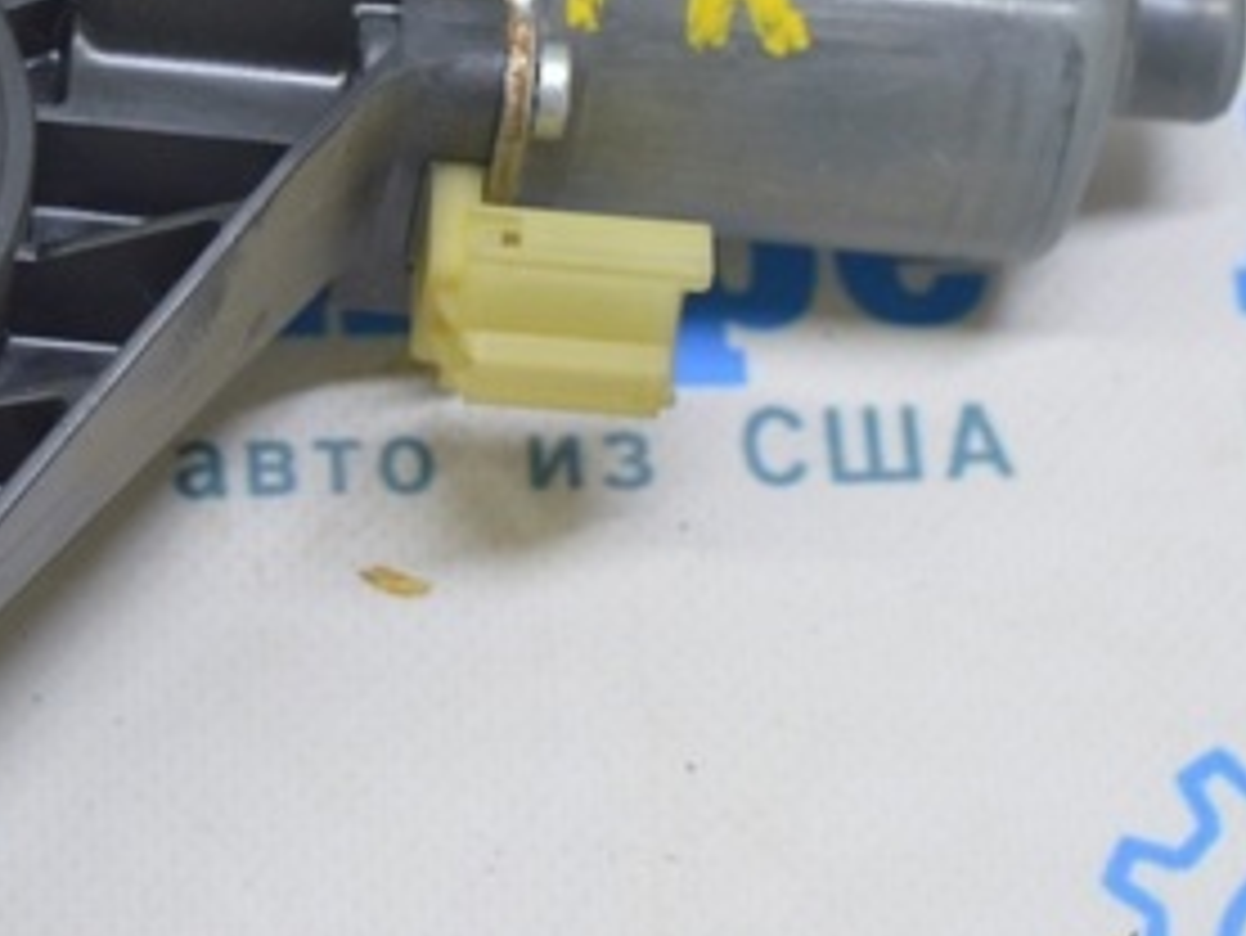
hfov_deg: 14.7
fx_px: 4789
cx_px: 99
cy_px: 7
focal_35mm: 133
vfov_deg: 11.1
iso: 400
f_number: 5.6
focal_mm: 40
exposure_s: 1/20
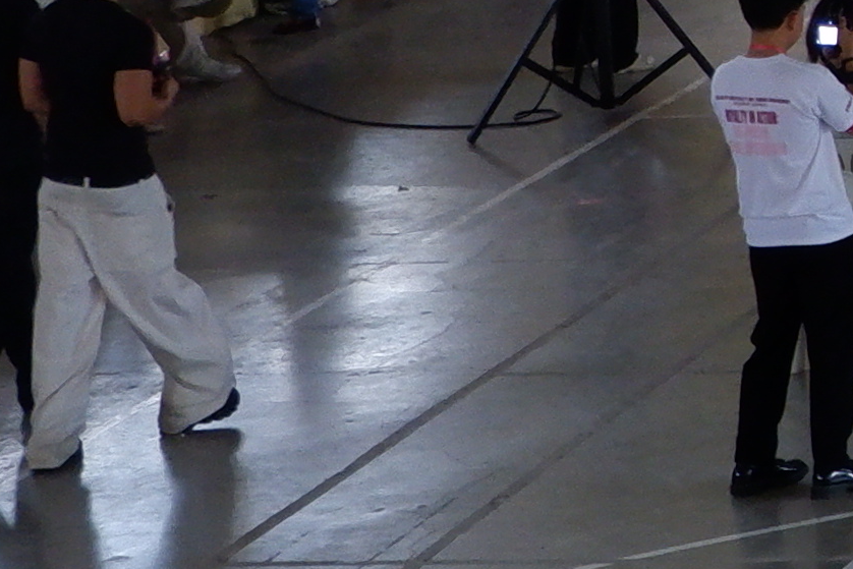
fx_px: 5427
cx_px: 2251
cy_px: -249
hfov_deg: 8.1
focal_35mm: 229
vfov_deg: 5.9
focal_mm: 21.1
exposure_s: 1/140
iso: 1000
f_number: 4
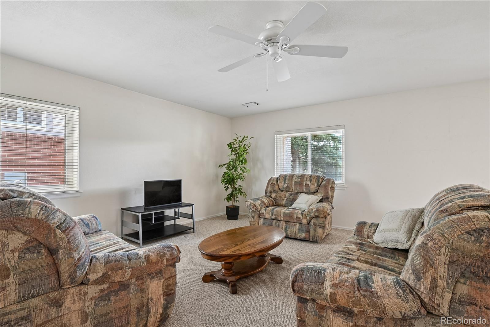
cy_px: 164
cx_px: 245
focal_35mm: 16
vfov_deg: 72.0
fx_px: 225
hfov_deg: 95.0
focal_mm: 16.5
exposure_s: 1/6
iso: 400
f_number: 10
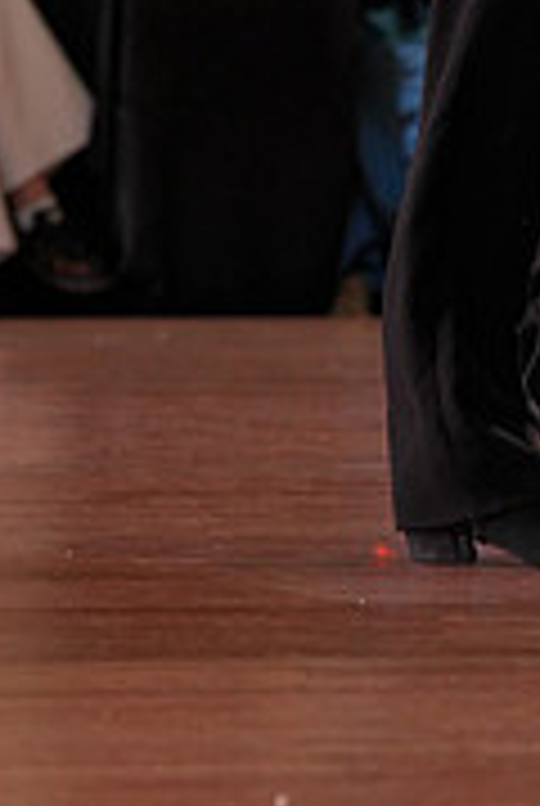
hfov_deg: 3.9
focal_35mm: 356
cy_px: -342
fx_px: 7979
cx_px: 709
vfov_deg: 5.7
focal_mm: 110
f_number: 4
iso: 1000
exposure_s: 1/400
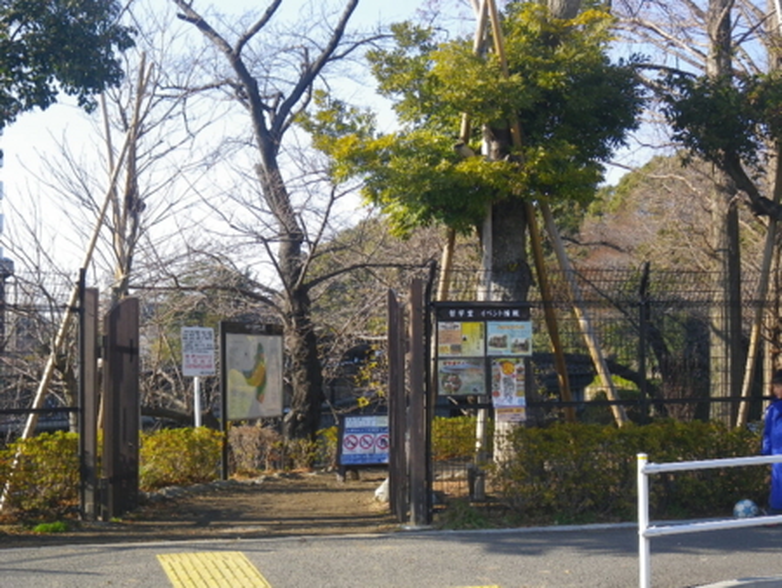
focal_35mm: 62
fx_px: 1401
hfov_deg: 31.2
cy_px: 294
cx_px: 391
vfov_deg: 23.7
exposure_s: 1/125
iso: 80
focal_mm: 11.1
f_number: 5.5
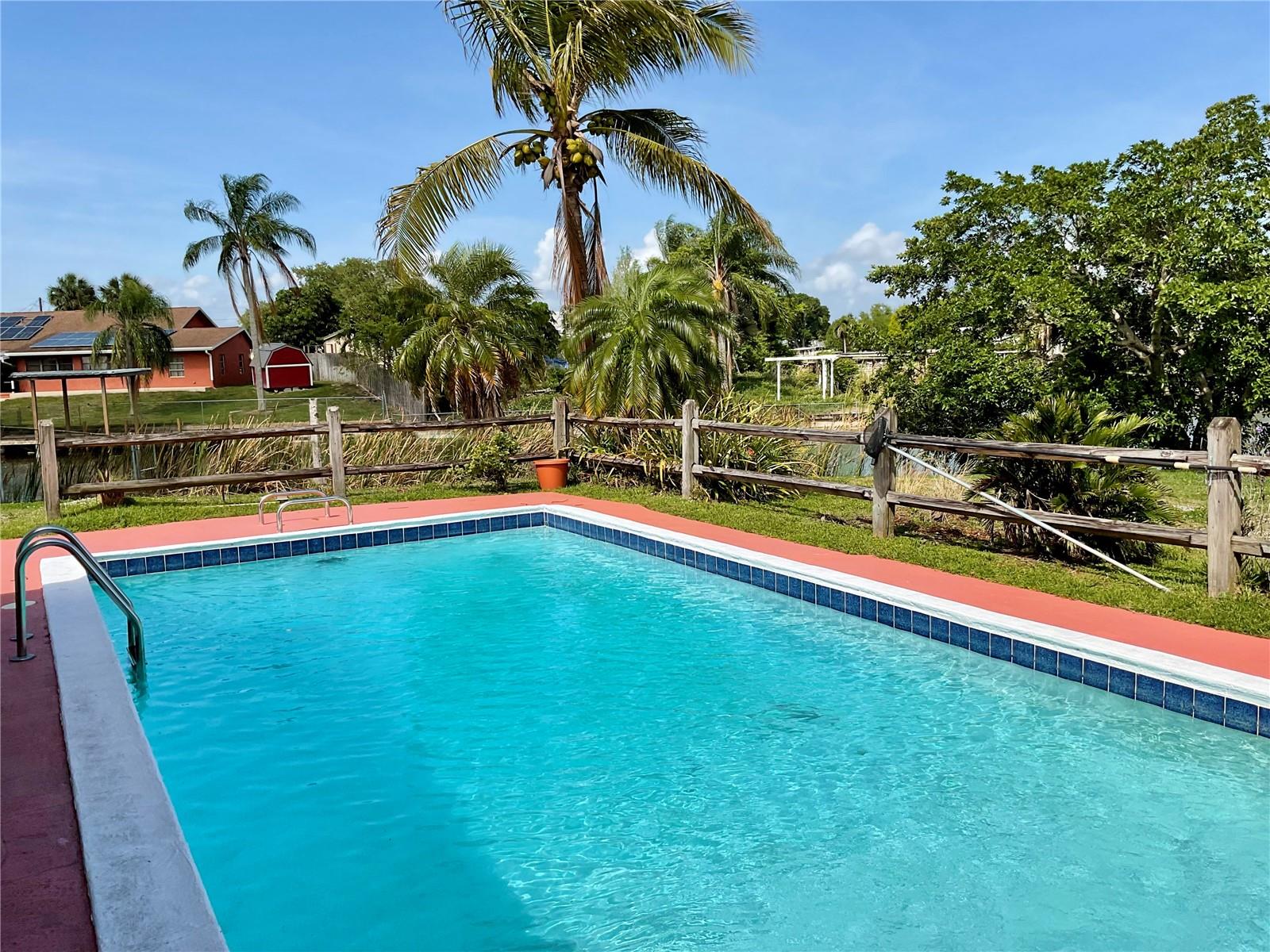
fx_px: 1064
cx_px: 635
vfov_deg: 48.2
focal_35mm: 29
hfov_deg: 61.7
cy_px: 476
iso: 16
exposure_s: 1/2320
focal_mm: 3
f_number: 1.8
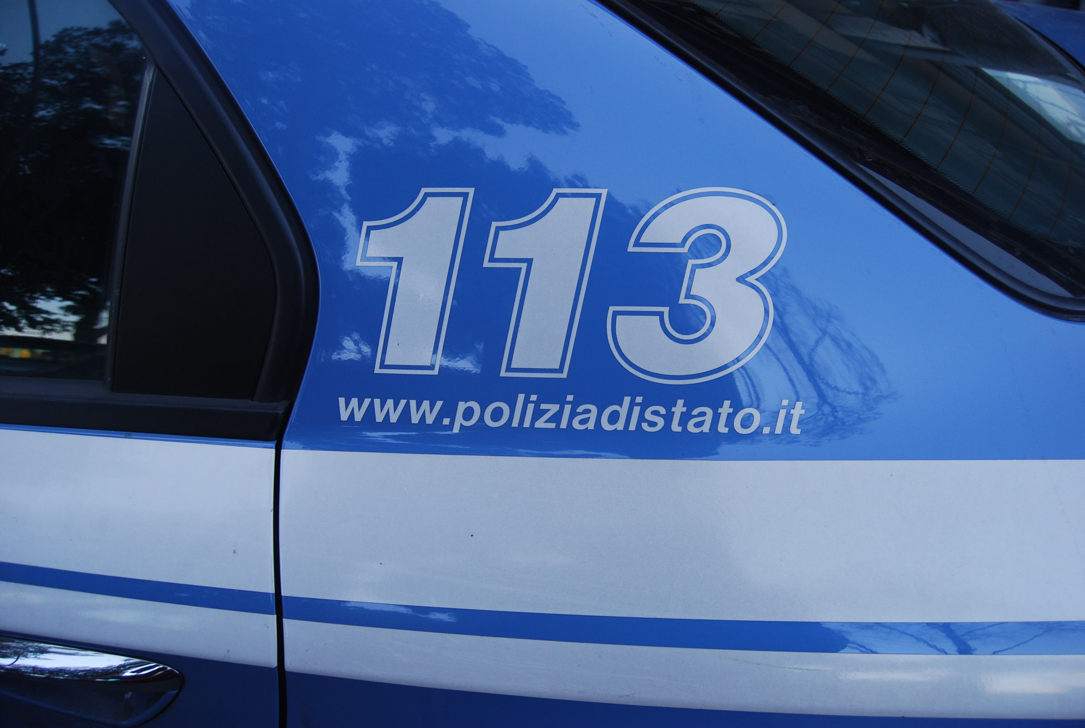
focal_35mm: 27
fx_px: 815
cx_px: 542
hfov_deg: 67.3
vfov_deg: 48.1
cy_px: 364
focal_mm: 18
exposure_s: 1/100
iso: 200
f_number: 5
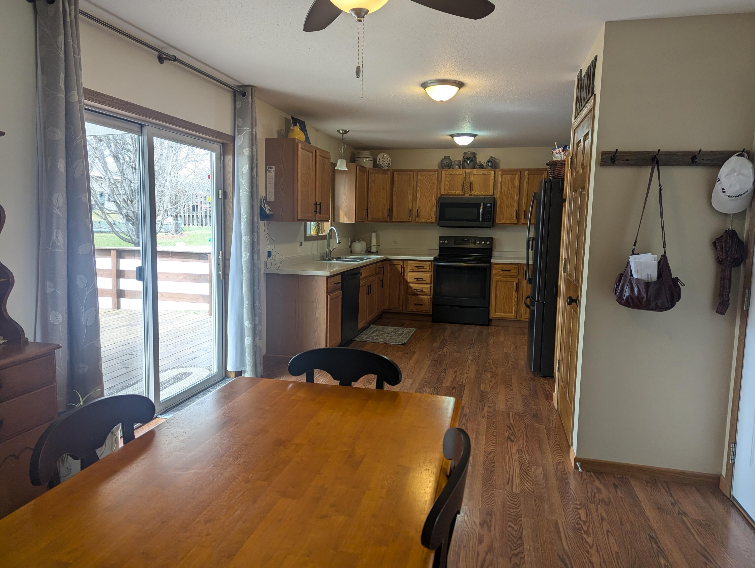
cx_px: 378
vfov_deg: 56.9
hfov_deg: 71.5
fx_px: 524
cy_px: 284
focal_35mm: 24
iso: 56
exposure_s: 1/120
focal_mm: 6.81
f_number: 1.85
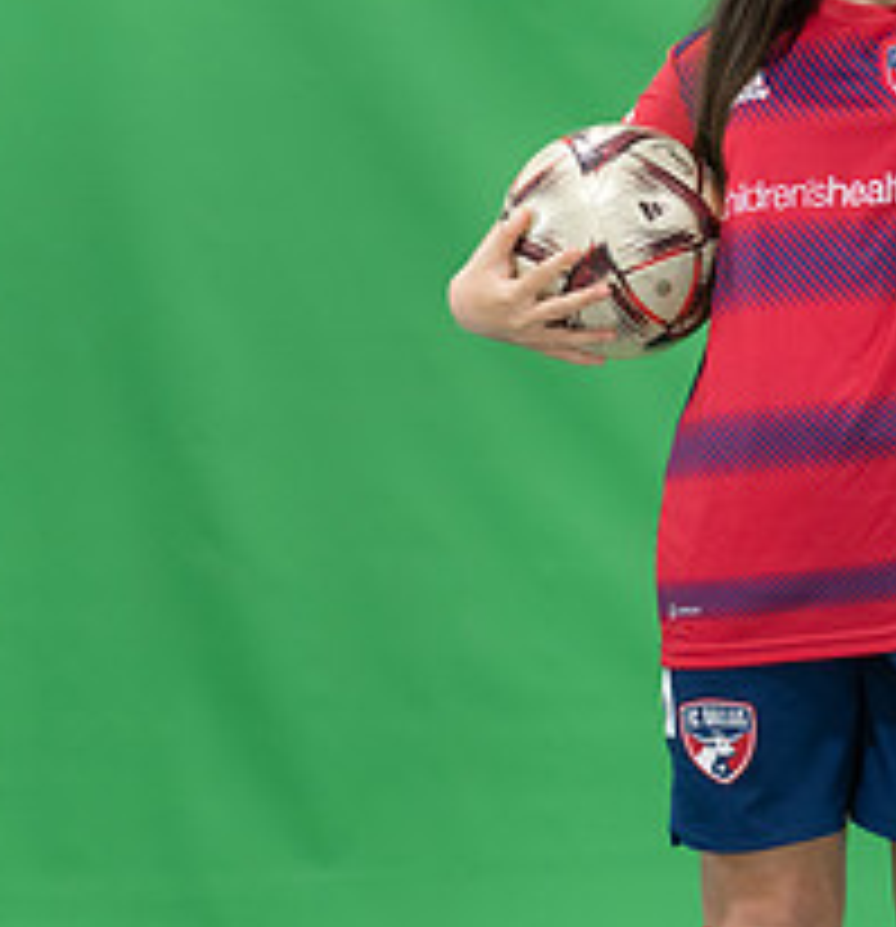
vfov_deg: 8.3
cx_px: 864
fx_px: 6378
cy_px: 473
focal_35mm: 214
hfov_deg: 8.0
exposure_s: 1/250
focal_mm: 70
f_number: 2.8
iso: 1000
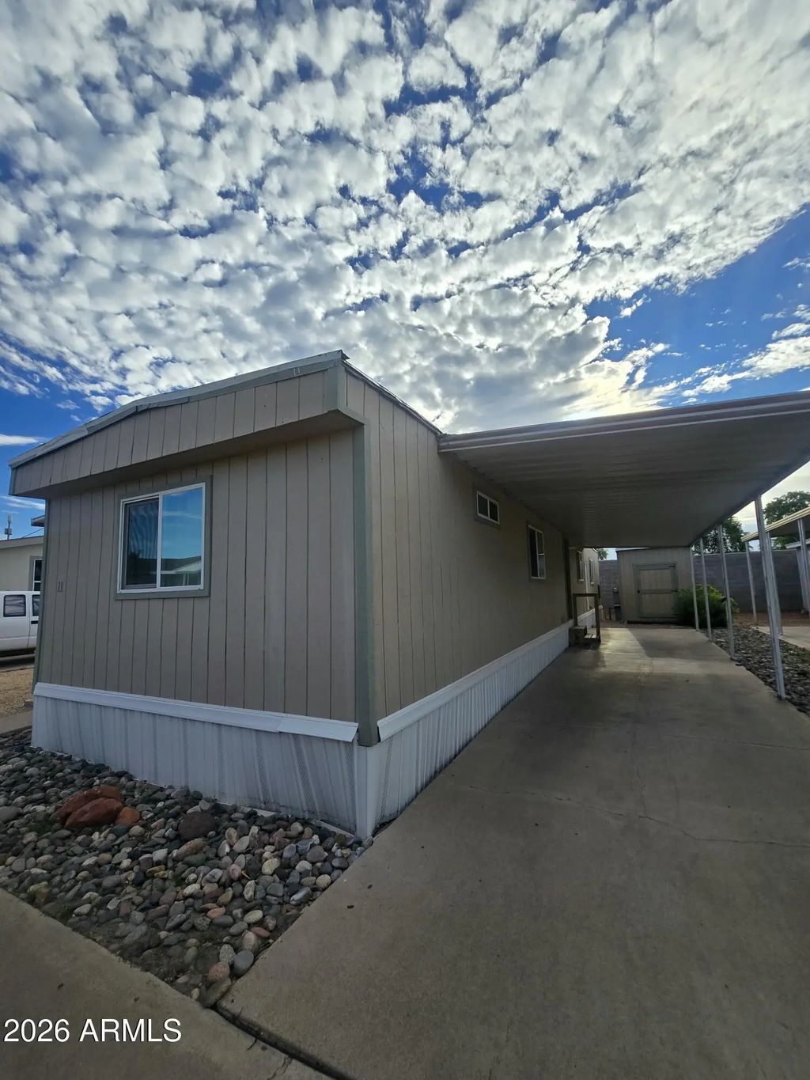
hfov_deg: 89.9
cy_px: 540
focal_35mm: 13
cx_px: 405
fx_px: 406
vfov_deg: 106.2
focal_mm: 2.2
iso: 50
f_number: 2.2
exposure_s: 1/2752
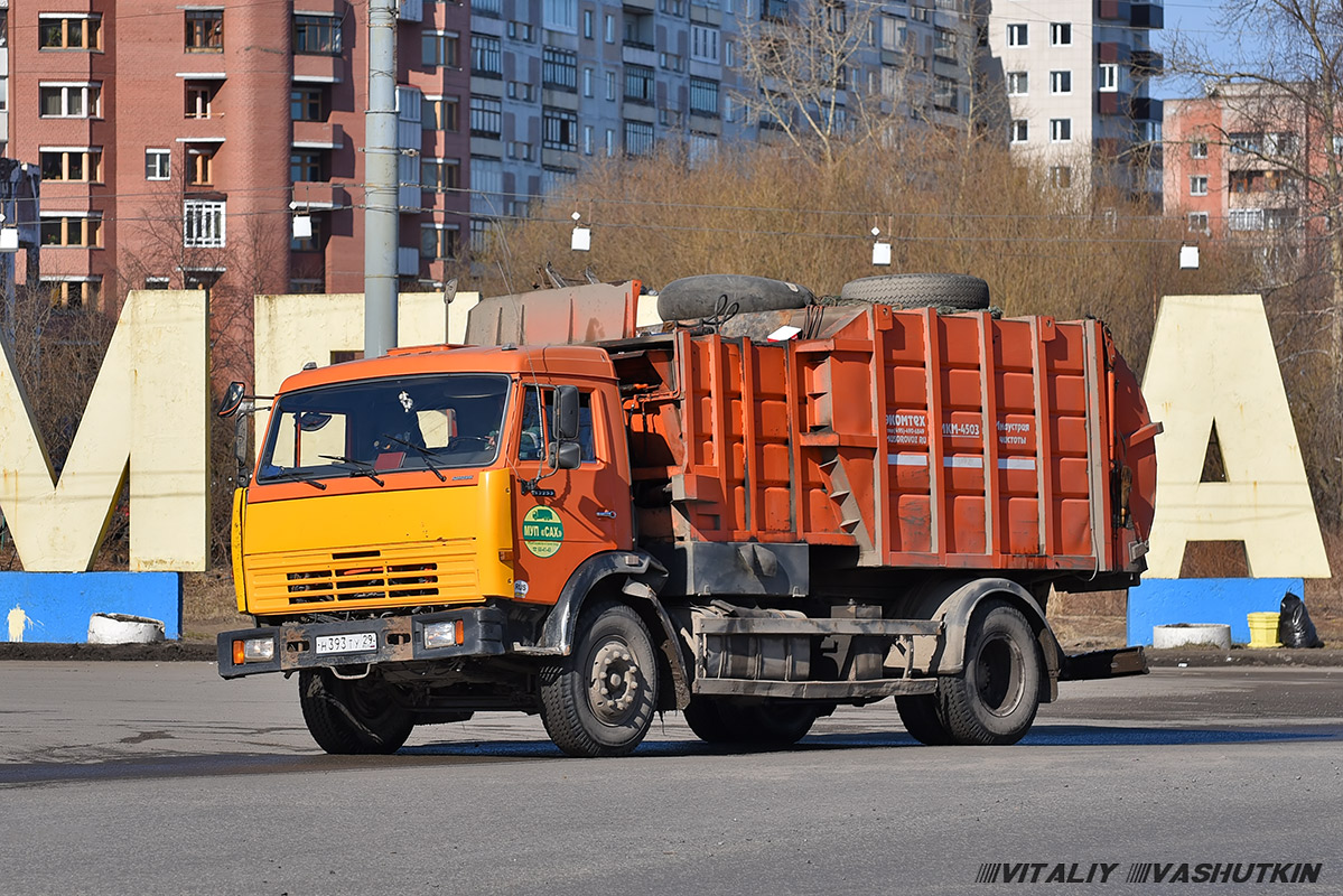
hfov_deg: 20.0
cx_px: 672
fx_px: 3806
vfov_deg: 13.4
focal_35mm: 102
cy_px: 448
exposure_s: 1/640
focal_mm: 102
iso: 100
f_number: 6.3
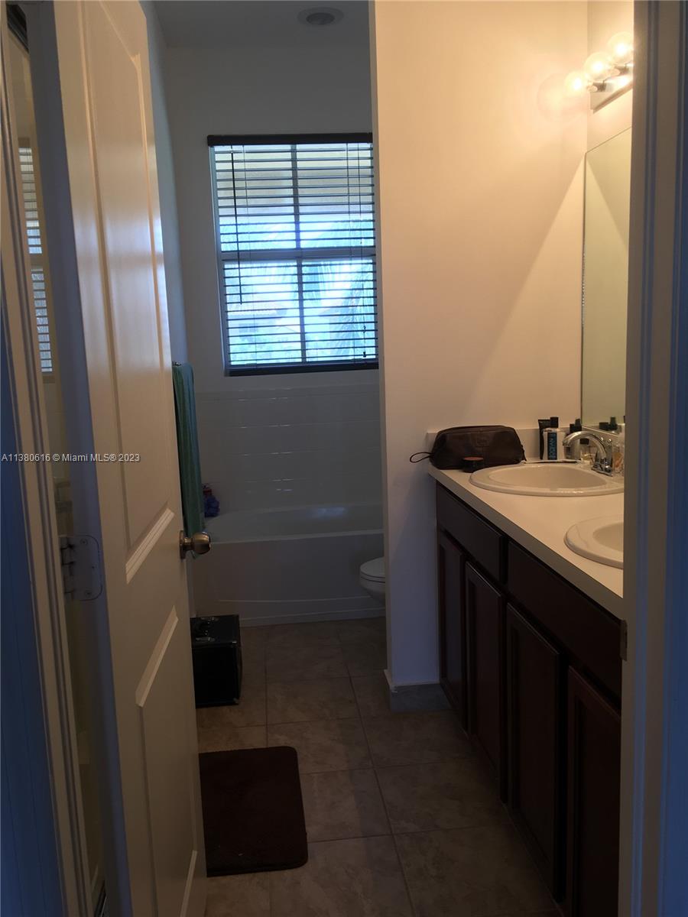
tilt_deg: -8.4
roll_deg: +3.3
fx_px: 769
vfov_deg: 61.7
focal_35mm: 29
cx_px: 344
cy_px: 458
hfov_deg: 48.2
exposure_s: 1/40
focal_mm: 4.15
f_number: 2.2
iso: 32
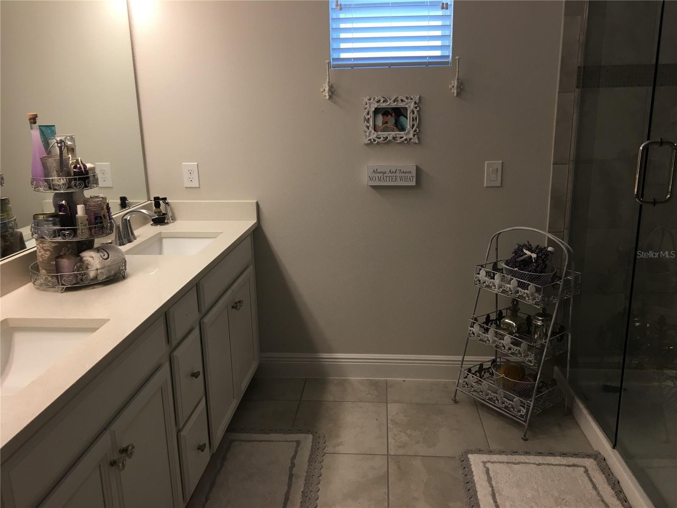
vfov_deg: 48.2
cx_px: 338
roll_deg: +1.6
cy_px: 254
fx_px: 567
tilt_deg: -13.7
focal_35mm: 29
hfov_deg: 61.7
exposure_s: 1/40
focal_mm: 4.15
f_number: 2.2
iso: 25
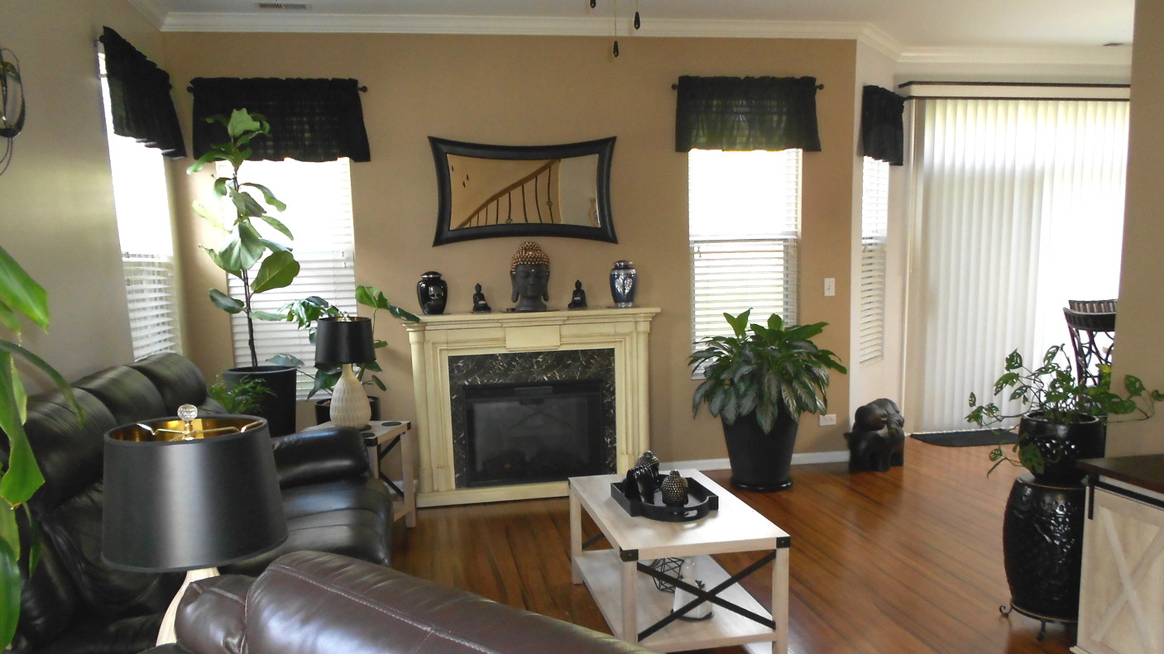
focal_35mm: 29
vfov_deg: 39.9
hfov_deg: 66.1
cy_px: 405
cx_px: 569
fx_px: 895
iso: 200
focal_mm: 4.6
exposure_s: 1/25
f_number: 3.2
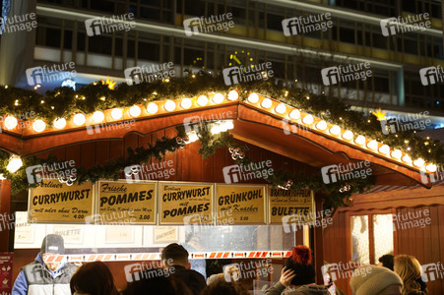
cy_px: 148
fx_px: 592
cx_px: 222
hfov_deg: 41.1
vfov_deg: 28.0
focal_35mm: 48
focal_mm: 48
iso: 1250
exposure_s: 1/50
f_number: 3.2
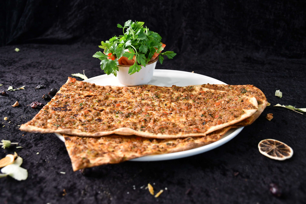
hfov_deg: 57.2
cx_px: 153
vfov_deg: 40.0
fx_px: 280
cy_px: 102
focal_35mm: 33
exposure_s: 1/250
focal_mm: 22
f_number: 3.5
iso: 720
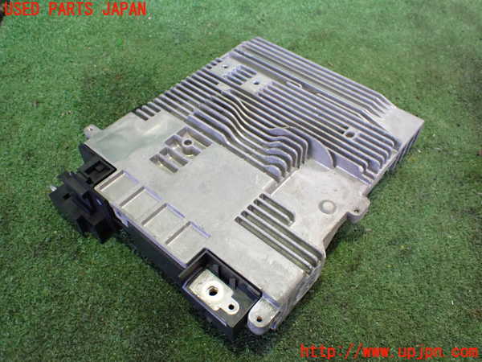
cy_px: 181
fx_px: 418
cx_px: 241
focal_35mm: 30
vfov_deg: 46.8
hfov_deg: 60.0
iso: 800
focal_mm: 5.4
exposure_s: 1/50
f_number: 2.3
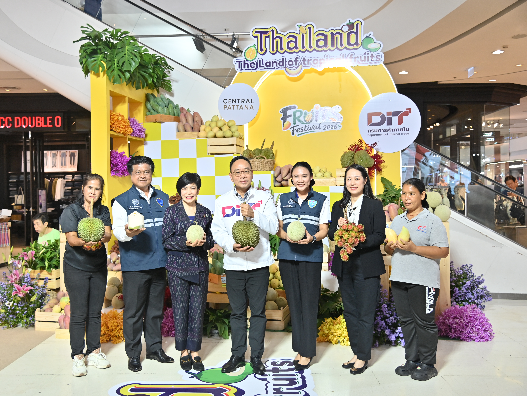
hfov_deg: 50.1
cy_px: 198
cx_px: 243
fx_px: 563
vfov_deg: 38.7
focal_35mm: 37
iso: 450
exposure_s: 1/125
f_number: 4
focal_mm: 34
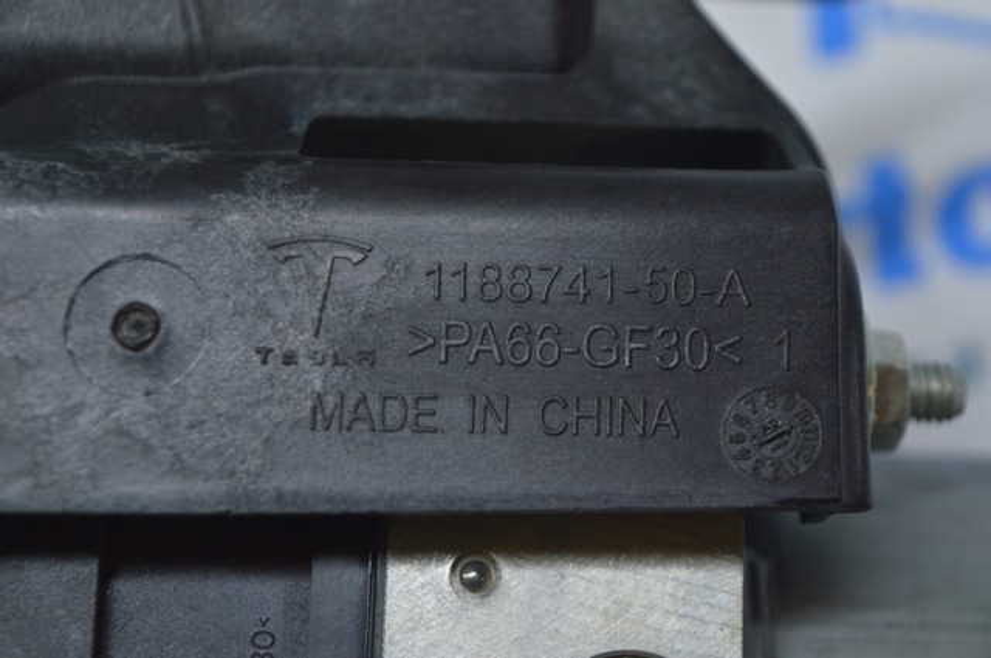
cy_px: 329
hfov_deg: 24.6
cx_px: 496
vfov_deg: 16.5
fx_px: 2268
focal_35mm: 82
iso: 400
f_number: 5.6
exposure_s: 1/50
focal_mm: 55
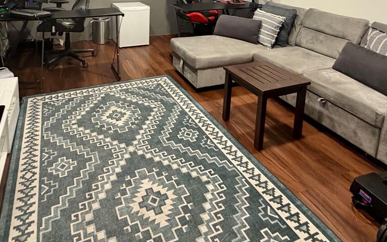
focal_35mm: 26
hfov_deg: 70.0
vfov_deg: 41.3
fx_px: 274
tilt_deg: -9.7
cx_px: 163
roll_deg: -2.0
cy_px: -1
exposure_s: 1/60
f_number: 2.2
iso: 400
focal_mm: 2.22
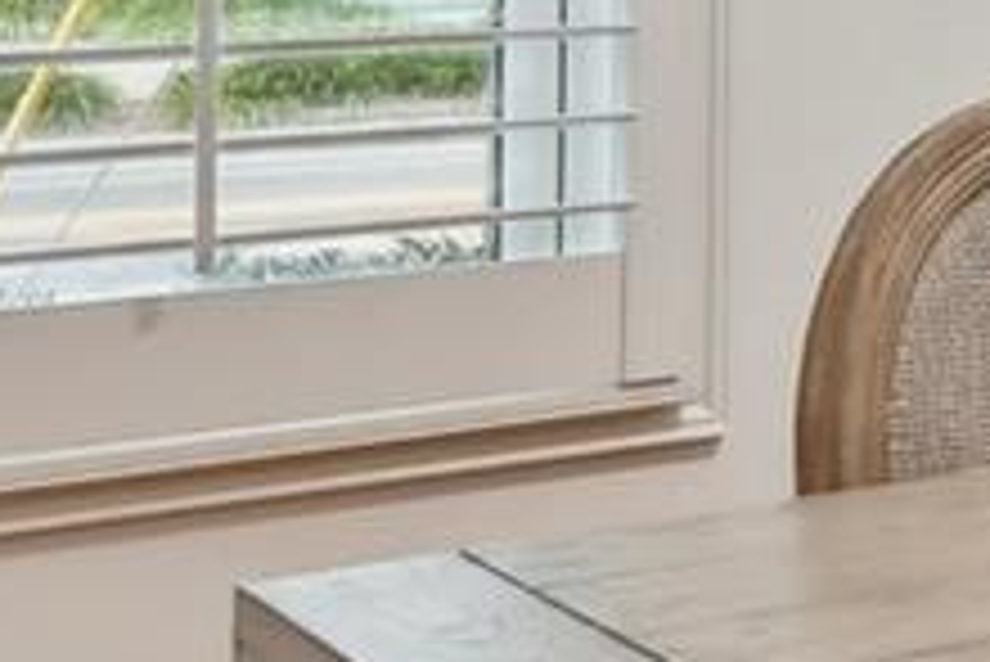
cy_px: -203
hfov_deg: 15.9
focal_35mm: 109
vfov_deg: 12.2
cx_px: 1778
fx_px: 2999
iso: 100
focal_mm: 10
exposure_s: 1/2.5
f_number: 7.1
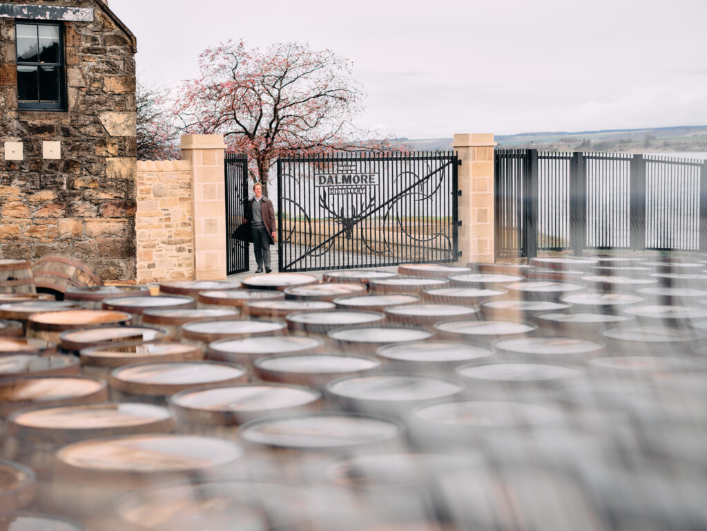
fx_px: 1287
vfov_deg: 23.3
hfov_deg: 30.7
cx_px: 354
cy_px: 266
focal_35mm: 63
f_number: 2.5
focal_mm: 80
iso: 100
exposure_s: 1/500
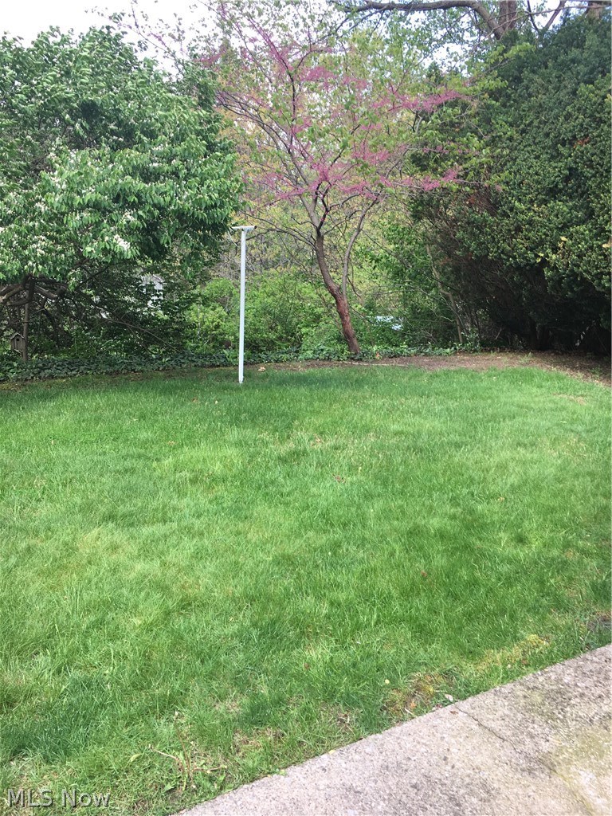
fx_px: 684
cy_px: 408
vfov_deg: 61.7
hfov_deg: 48.2
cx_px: 306
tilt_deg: -14.6
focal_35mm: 29
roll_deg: +0.3
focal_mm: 4.15
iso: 25
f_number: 2.2
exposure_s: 1/267
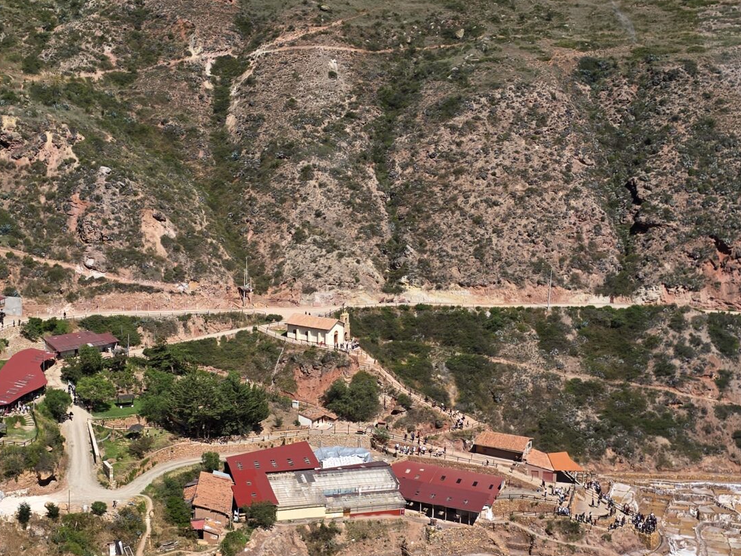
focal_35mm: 54
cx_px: 373
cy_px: 290
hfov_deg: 35.5
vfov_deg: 27.0
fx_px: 1156
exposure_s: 1/321
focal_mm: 6.3
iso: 12
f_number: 1.7
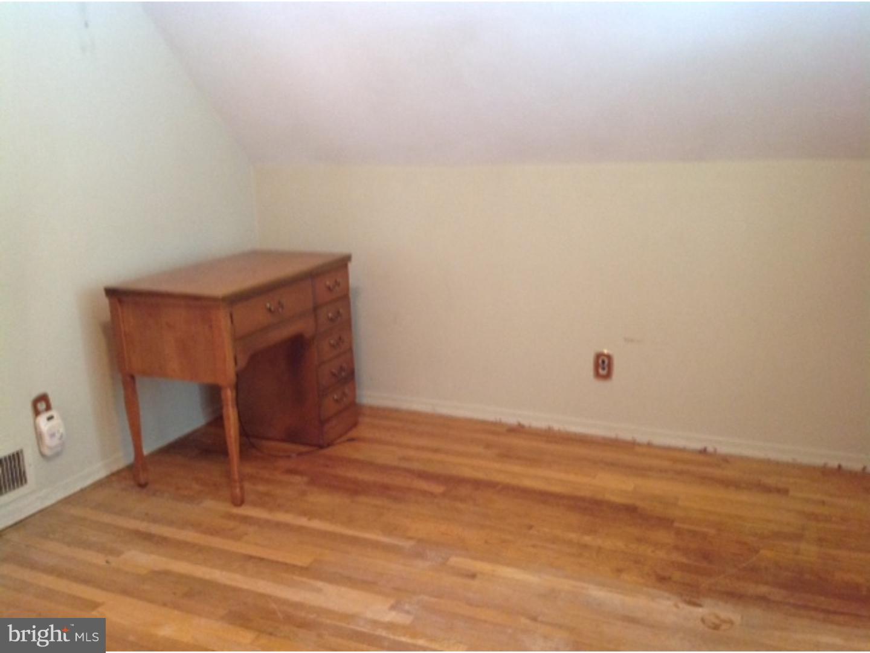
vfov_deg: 40.7
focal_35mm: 35
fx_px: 880
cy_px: 326
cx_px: 435
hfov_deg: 52.6
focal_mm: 4.28
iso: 200
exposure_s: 1/15
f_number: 2.4
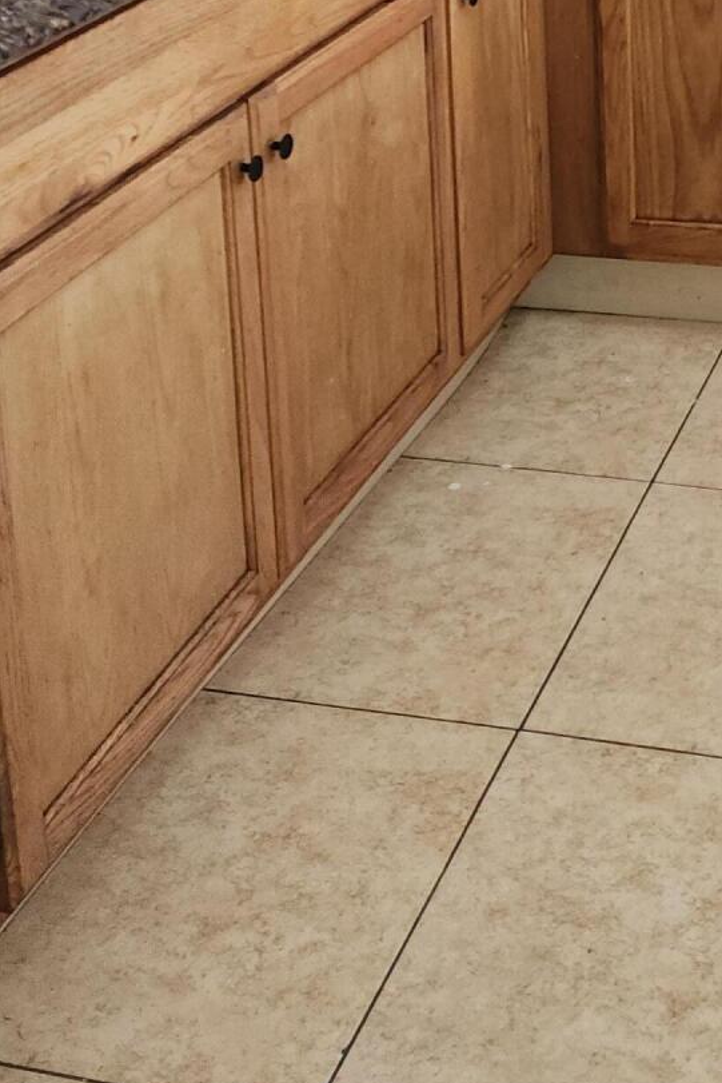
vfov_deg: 29.1
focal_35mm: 59
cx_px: 827
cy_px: -232
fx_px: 1774
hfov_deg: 21.6
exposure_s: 1/40
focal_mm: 6.4
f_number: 1.8
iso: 100
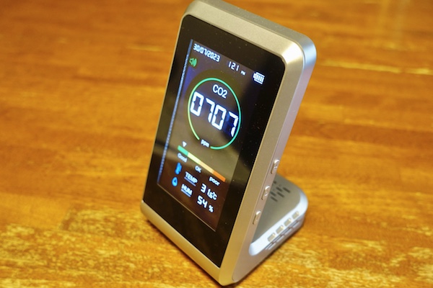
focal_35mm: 38
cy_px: 144
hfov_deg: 50.7
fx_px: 457
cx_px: 216
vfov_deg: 35.1
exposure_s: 1/40
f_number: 2.8
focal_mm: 14.1
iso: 400
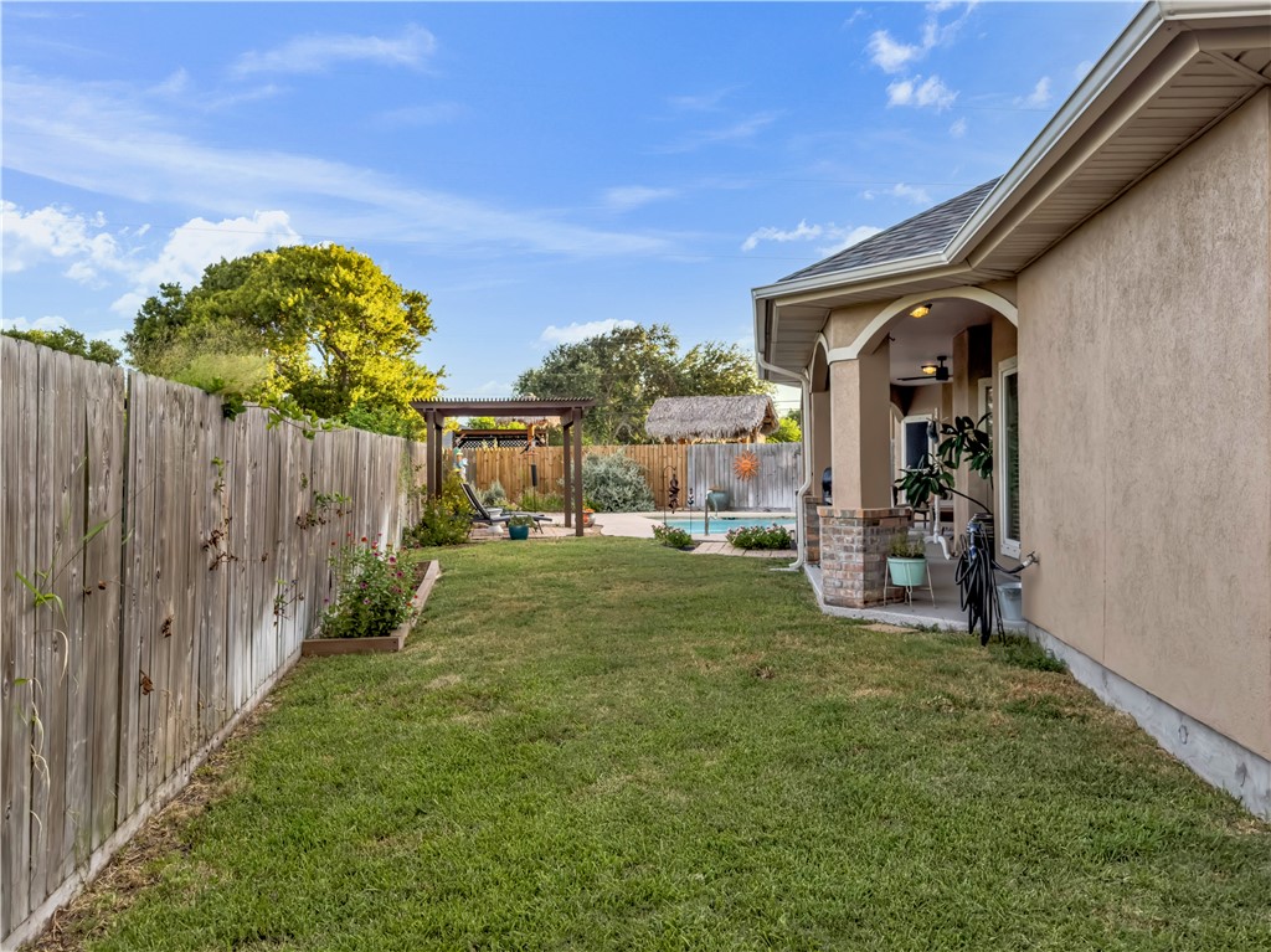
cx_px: 636
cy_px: 476
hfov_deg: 60.0
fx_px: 1101
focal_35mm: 30
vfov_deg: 46.8
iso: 64
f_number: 1.8
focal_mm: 6.76
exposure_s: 1/2400
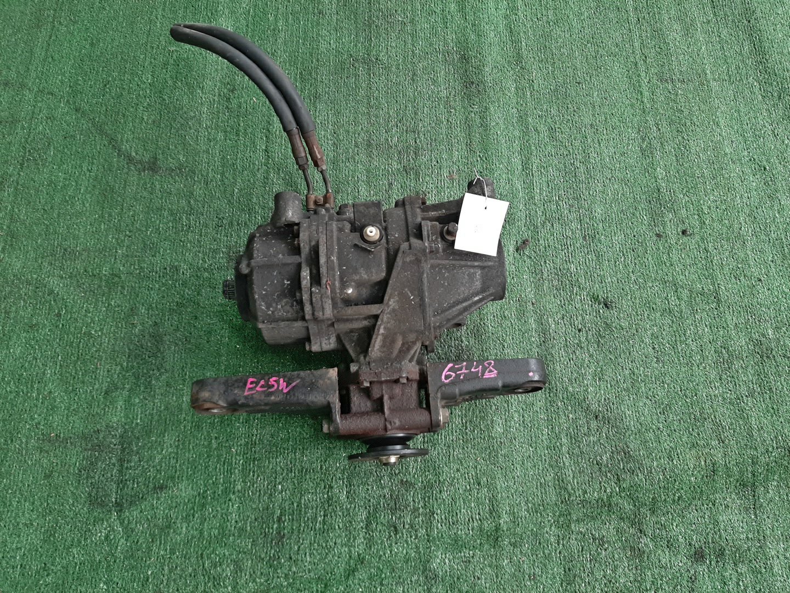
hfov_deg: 67.3
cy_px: 296
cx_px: 395
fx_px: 593
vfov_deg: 53.1
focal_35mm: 26
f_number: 1.7
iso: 62
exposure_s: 1/50
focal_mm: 3.93
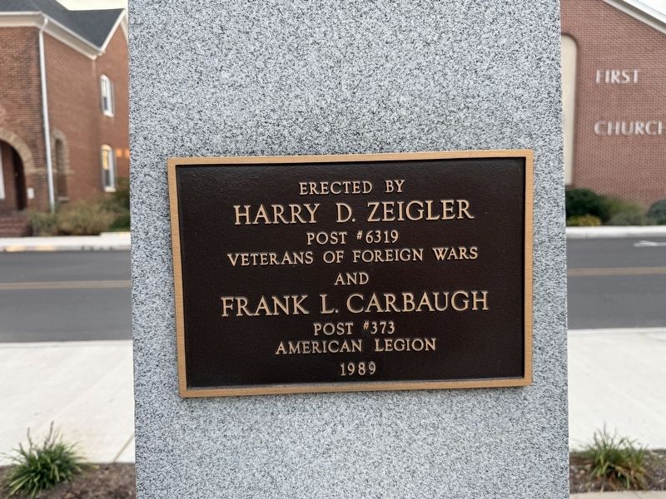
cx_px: 333
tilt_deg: -3.9
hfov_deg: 71.6
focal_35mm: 24
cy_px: 250
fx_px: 462
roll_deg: +0.5
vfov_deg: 56.8
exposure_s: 1/121
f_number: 1.78
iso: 64
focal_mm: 6.76
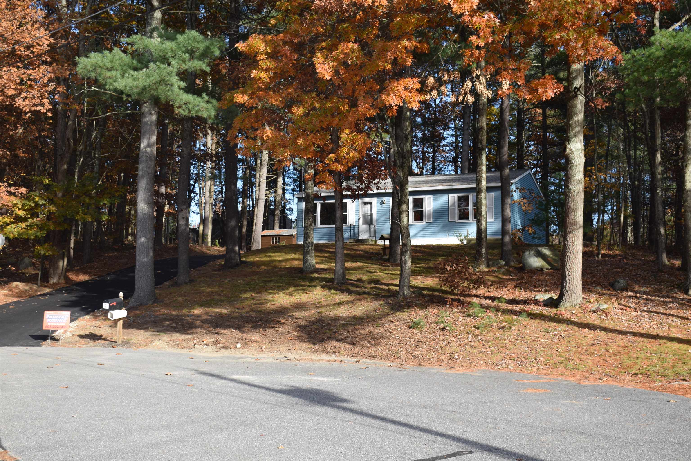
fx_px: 777
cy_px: 230
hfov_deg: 47.9
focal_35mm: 40
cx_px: 346
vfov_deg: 33.0
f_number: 7.1
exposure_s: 1/200
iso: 100
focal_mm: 27
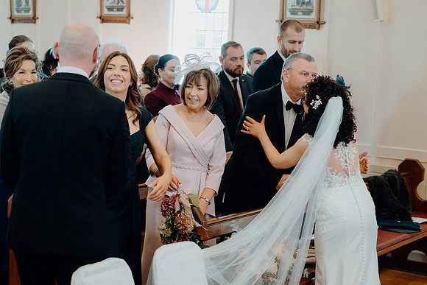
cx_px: 214
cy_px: 142
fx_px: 830
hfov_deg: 28.8
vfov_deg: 19.5
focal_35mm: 70
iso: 2000
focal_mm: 70
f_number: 3.5
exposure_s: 1/160
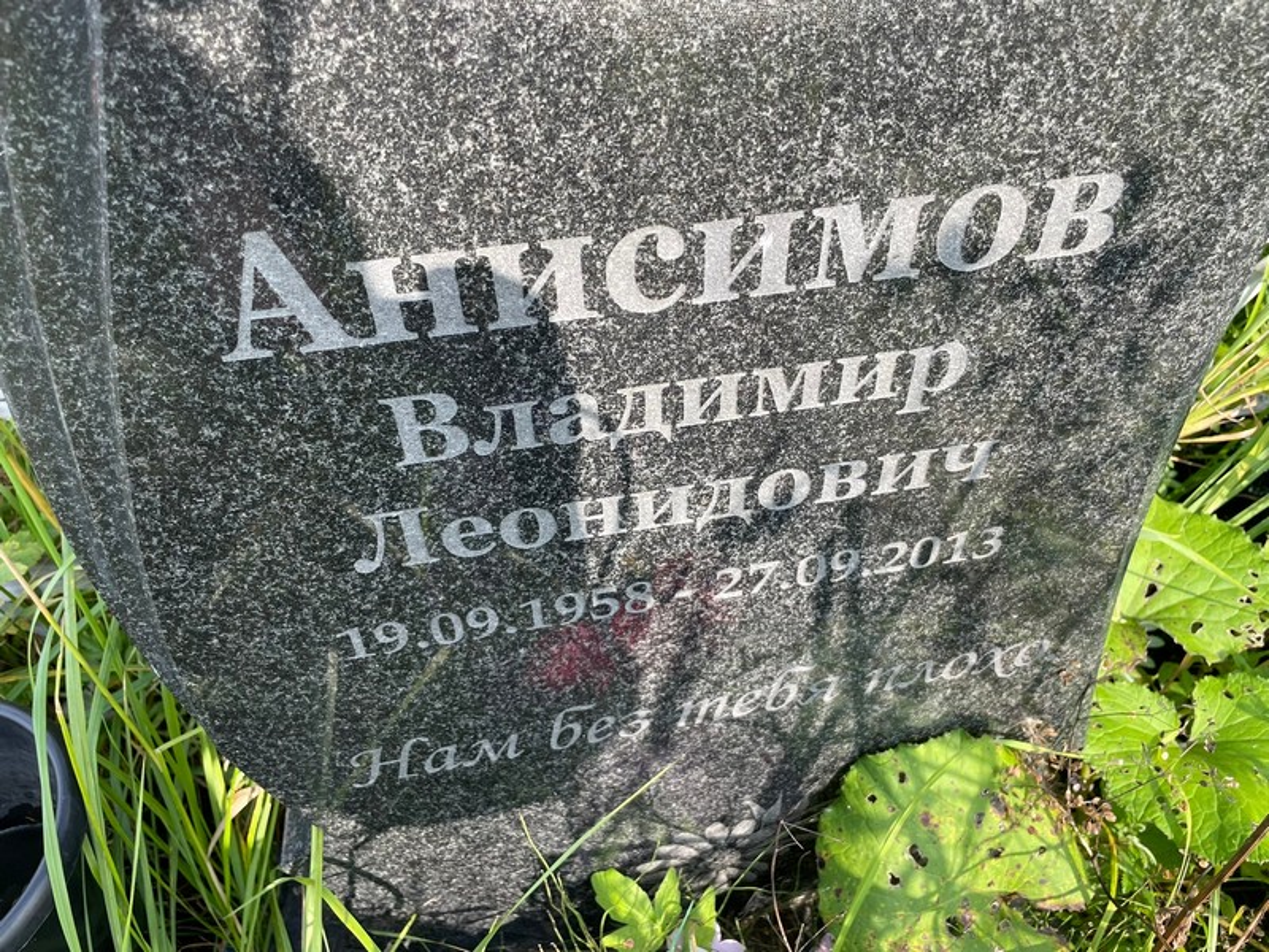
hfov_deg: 67.3
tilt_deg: -45.7
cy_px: 476
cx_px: 634
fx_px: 953
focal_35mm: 26
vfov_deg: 53.1
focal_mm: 4.2
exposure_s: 1/581
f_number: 1.6
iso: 32
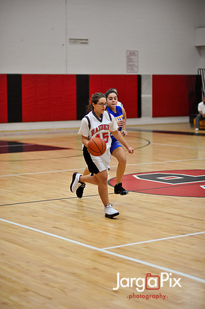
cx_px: 102
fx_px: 728
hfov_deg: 16.0
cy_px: 154
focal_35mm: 85
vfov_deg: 23.9
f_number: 2
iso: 1000
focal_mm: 85
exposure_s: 1/500
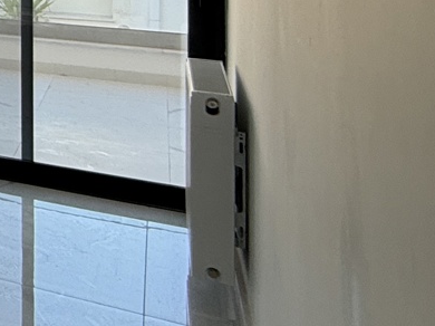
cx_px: -601
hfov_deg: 15.3
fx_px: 867
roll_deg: +0.1
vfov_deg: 19.4
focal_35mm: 69
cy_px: -112
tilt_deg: -0.6
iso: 64
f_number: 2.2
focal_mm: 2.22
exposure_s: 1/106
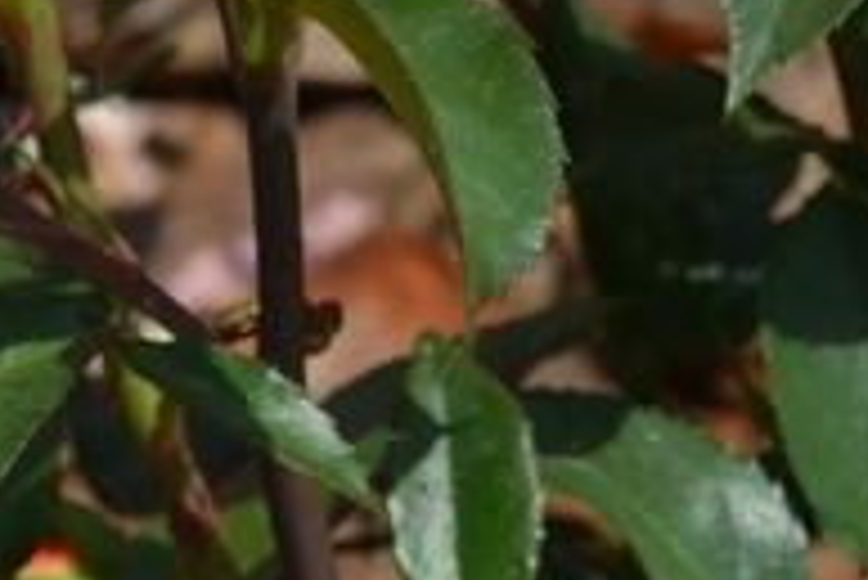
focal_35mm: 261
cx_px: 175
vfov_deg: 5.2
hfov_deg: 7.9
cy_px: -591
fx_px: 6298
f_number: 9
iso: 100
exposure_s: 1/320
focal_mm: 42
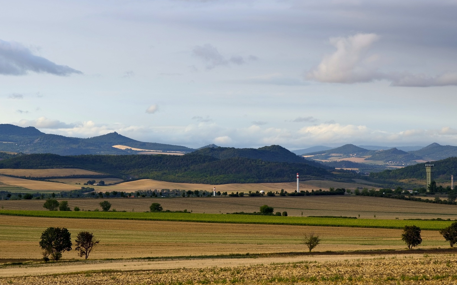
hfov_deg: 10.3
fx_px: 2541
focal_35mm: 204
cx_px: 253
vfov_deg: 6.4
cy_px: 141
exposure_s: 1/100
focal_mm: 200
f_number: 8
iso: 100
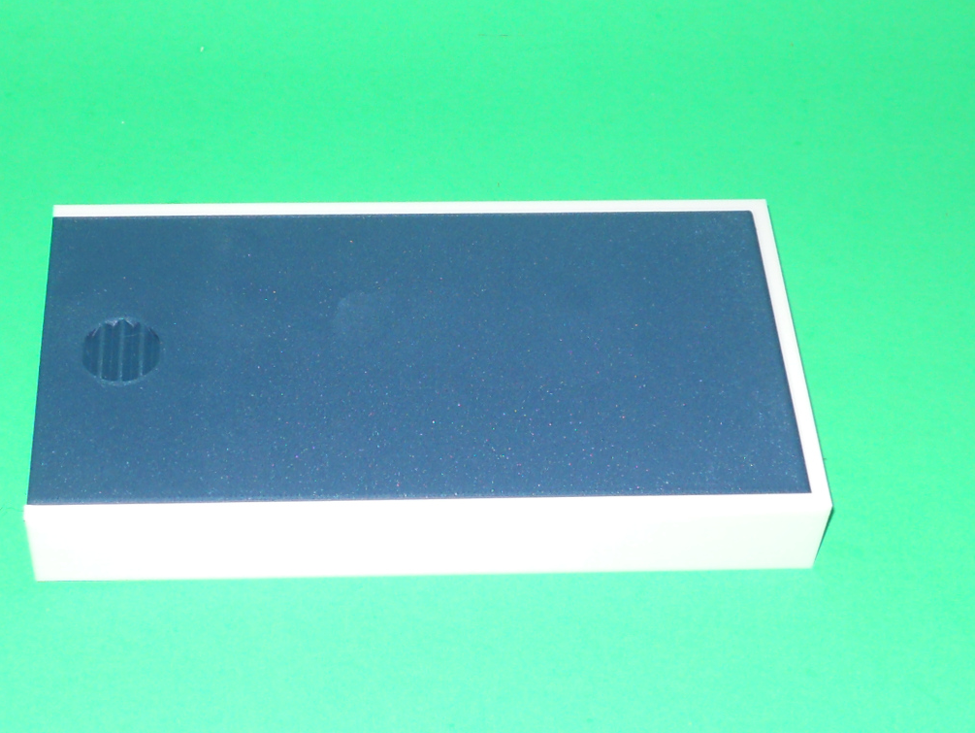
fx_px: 986
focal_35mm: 35
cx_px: 444
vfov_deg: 40.7
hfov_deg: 52.5
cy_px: 414
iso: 80
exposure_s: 1/25
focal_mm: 5
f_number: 2.7
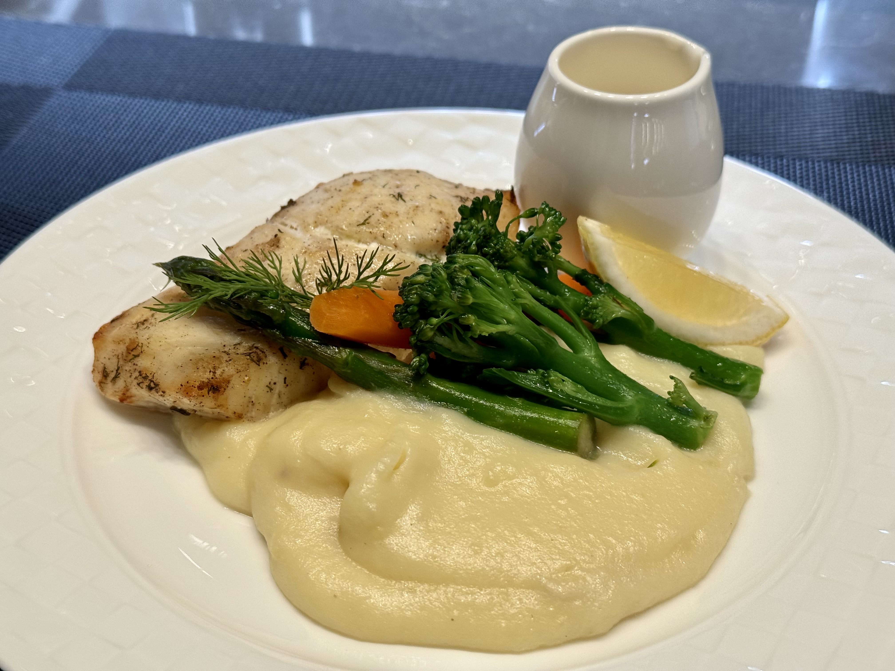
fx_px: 1241
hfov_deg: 39.7
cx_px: 448
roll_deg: -0.7
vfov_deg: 30.3
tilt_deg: -37.7
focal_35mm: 48
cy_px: 336
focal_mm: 6.76
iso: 100
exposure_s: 1/98
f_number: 1.78
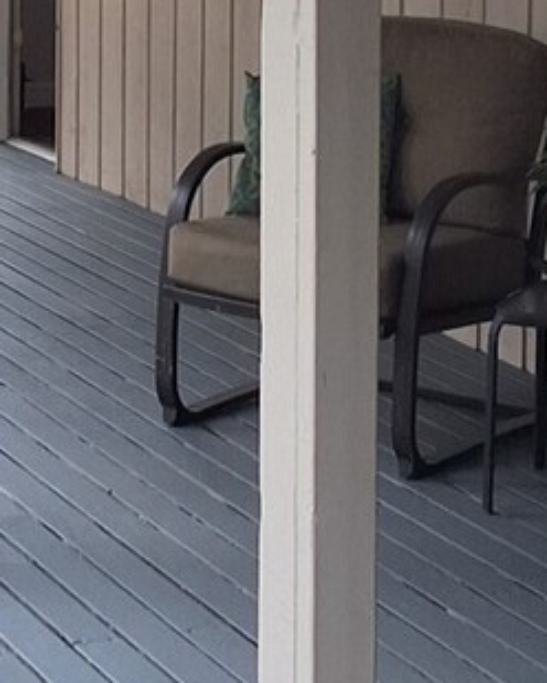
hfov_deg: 12.1
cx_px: 181
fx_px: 2570
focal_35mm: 127
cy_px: -29
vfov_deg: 14.9
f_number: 1.9
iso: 32
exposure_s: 1/229
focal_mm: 2.91
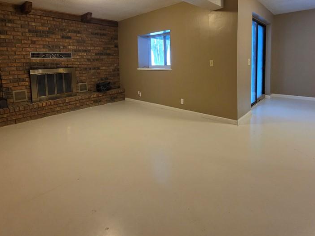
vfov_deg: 66.6
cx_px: 158
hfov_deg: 84.7
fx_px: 173
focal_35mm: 19
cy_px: 76
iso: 500
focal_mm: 2.2
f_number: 1.9
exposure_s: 1/60
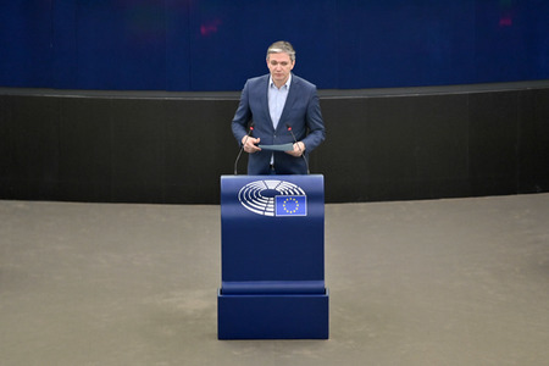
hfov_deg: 10.3
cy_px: 183
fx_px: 3050
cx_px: 274
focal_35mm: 200
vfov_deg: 6.9
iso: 1000
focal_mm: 200
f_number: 2.8
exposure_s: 1/250
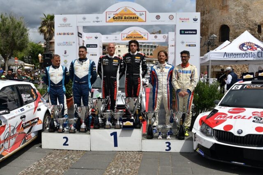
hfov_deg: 53.2
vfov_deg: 36.8
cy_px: 88
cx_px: 132
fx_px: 263
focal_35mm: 36
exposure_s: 1/1600
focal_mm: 24
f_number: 9
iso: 250
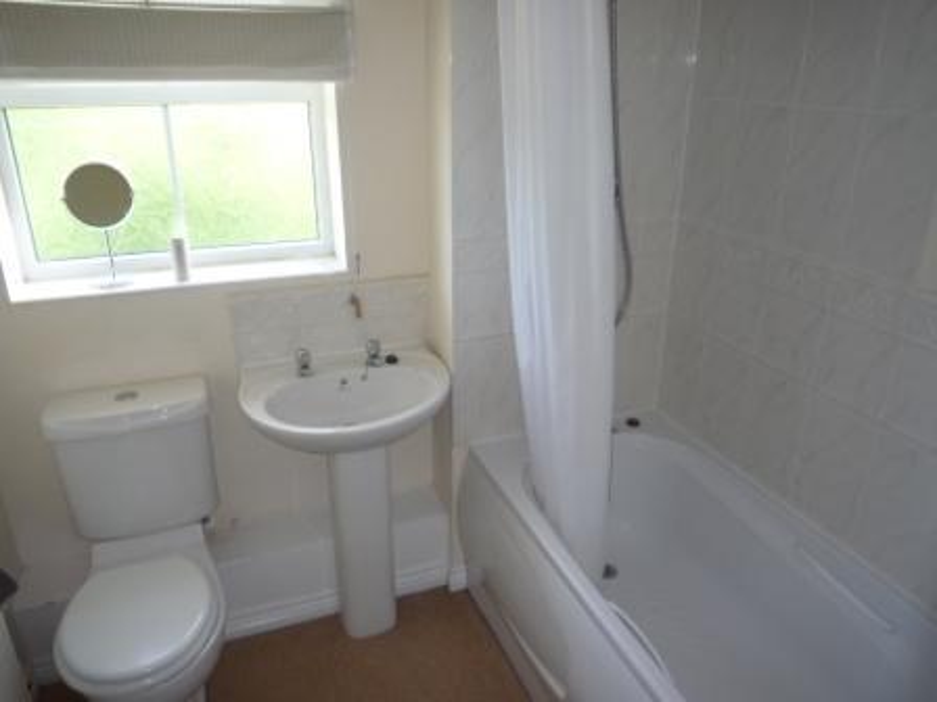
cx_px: 468
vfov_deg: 54.9
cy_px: 351
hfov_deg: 69.4
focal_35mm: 25
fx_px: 677
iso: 100
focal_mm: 4.4
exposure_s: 1/50
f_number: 2.8
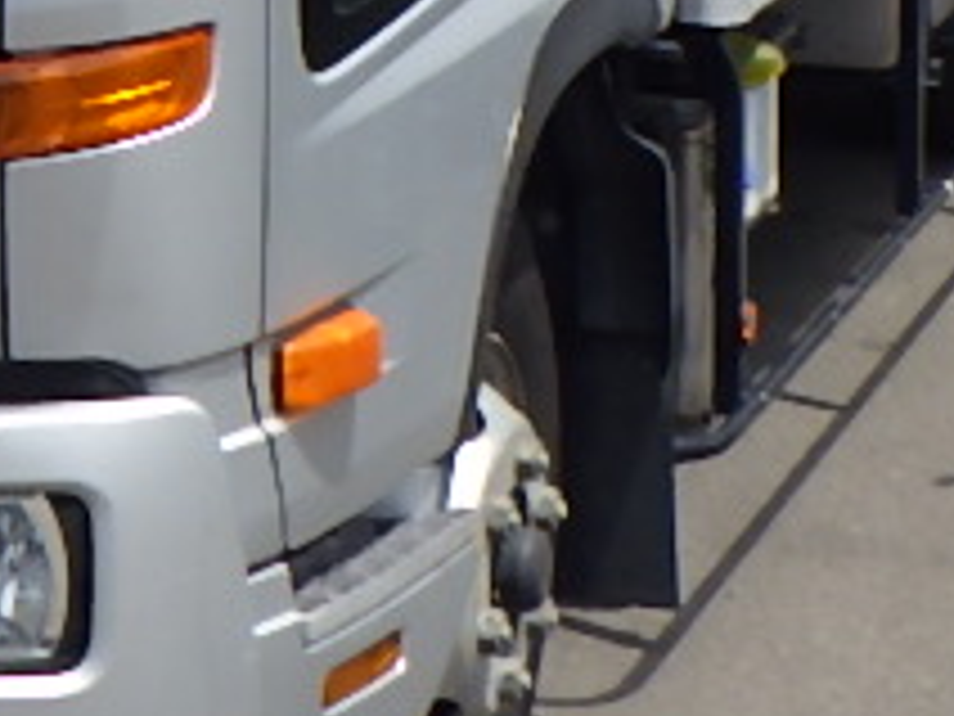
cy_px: -549
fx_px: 3721
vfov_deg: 10.4
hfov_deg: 14.0
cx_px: -279
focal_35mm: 135
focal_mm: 5
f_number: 4.2
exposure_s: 1/1000
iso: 125
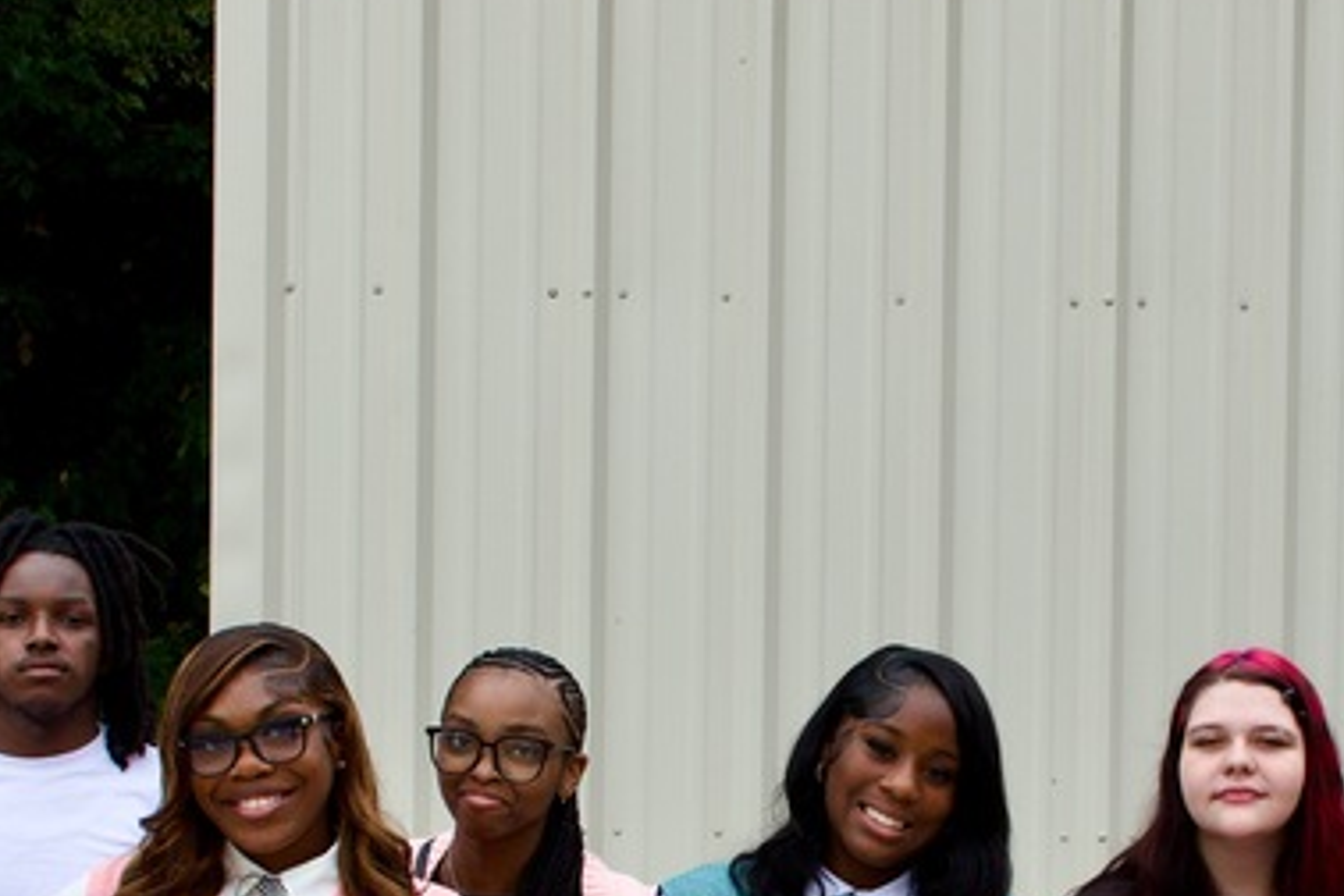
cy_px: 933
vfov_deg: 14.6
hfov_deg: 22.1
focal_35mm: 92
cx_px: 843
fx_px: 3434
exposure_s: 1/250
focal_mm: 23
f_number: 7.1
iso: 200
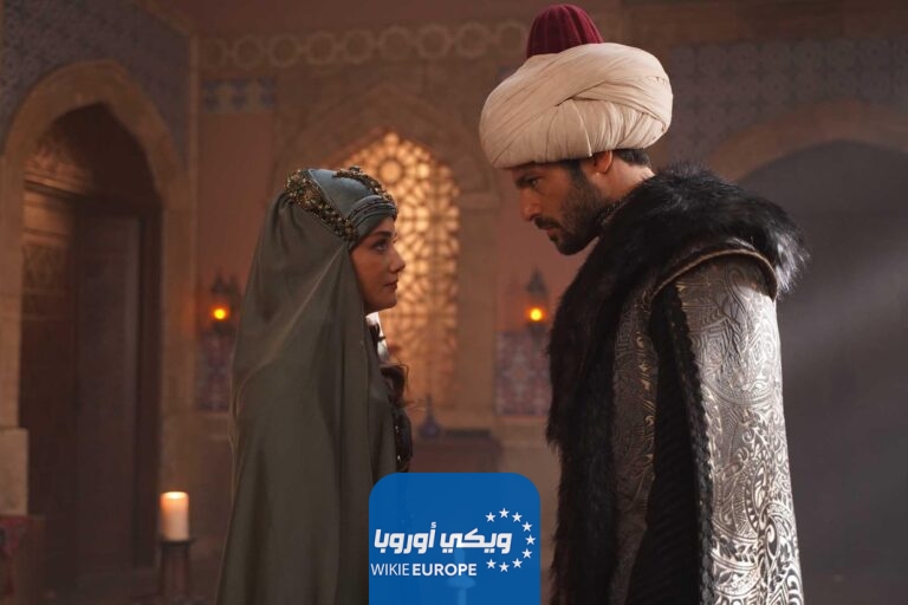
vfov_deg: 29.9
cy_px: 302
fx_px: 1135
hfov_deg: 43.6
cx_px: 454
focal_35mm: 45
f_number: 2.8
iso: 3200
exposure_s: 1/100
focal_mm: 45
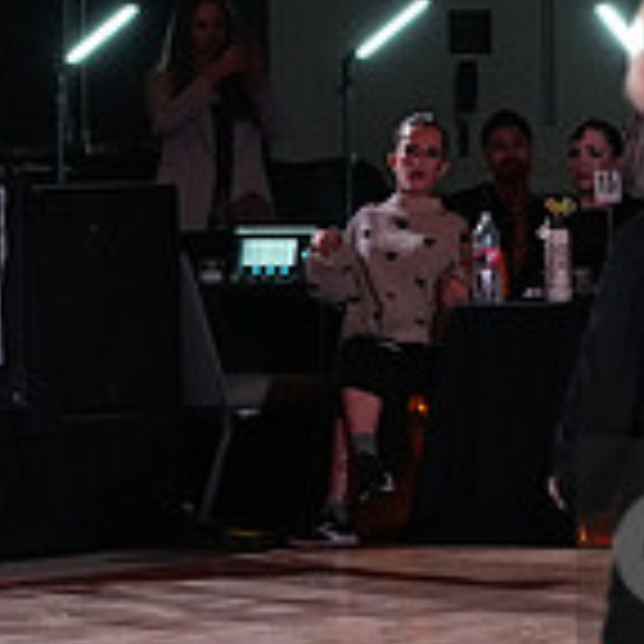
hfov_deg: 4.8
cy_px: 556
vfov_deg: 4.8
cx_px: 1067
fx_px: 7640
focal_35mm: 363
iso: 5000
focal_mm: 105
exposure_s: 1/400
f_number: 5.6
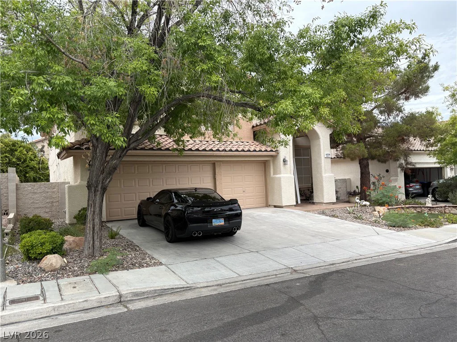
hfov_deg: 67.3
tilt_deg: +2.6
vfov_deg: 53.1
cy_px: 171
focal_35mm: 26
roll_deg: +2.1
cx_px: 228
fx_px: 343
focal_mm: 5.96
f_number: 1.6
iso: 50
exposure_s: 1/1953
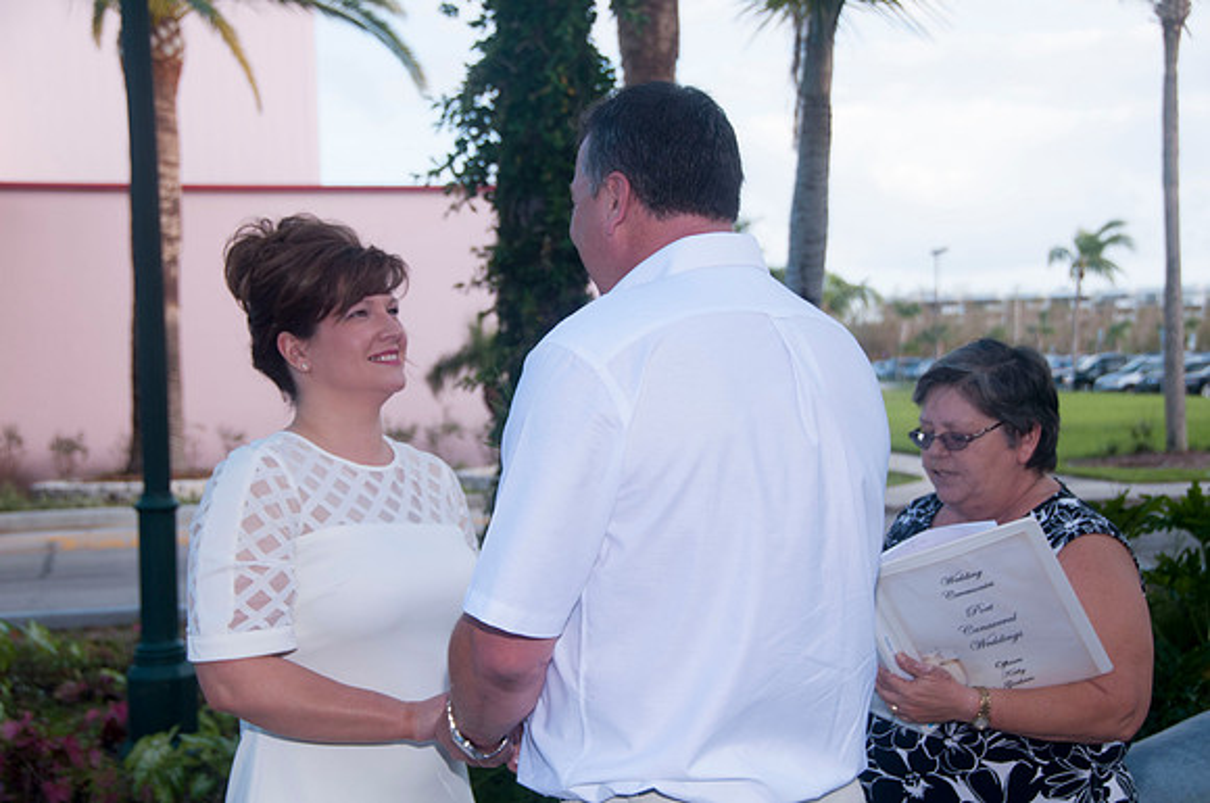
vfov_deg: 22.6
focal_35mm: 60
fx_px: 2014
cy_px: 402
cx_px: 605
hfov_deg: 33.4
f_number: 5.6
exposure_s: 1/250
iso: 200
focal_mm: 40
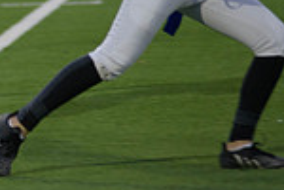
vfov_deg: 2.2
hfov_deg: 3.2
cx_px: -133
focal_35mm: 638
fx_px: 5033
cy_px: 5
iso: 250
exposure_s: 1/200
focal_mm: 165
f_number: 2.8
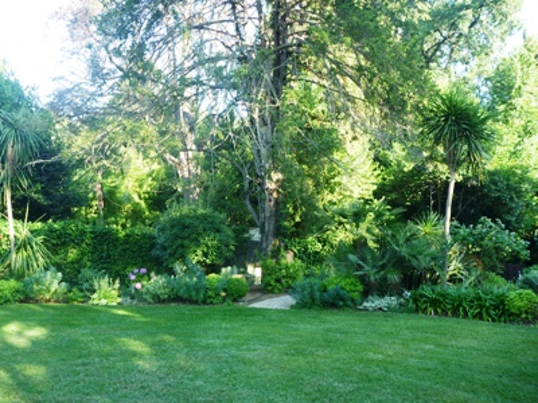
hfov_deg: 63.4
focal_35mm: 28
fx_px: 435
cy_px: 202
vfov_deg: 49.7
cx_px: 269
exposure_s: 1/40
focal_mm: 4.9
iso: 80
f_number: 3.3
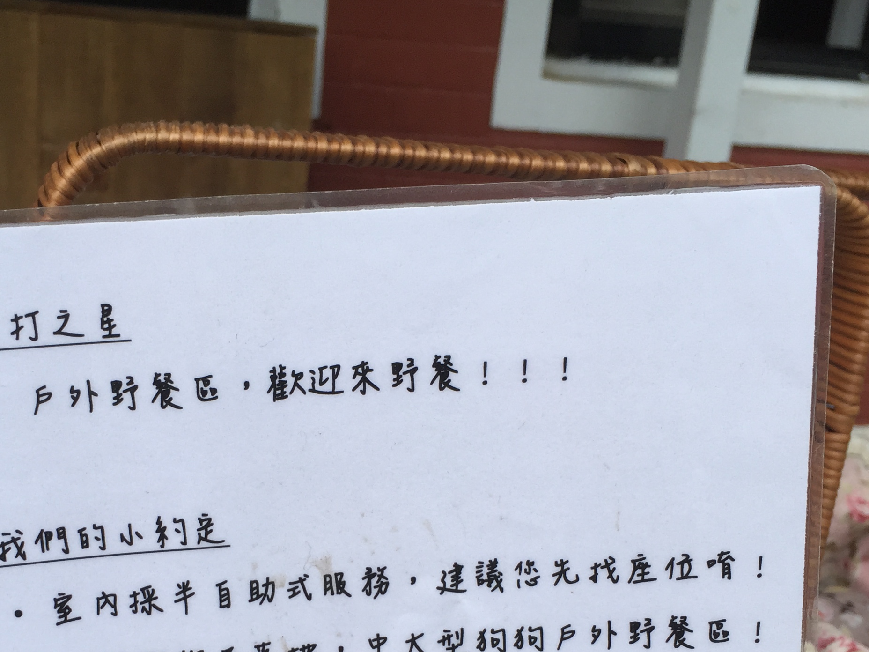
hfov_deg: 37.3
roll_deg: -6.4
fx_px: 1280
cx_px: 345
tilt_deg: -22.7
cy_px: 570
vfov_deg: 27.7
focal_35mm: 51
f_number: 2.2
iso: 32
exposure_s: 1/659
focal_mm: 4.15
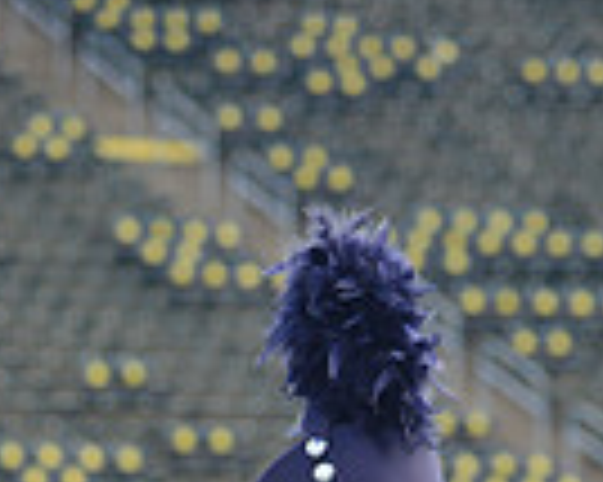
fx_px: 7561
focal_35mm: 424
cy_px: 1000
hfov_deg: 4.6
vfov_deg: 3.6
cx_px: 461
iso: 400
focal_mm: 135
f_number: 5.6
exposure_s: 1/800
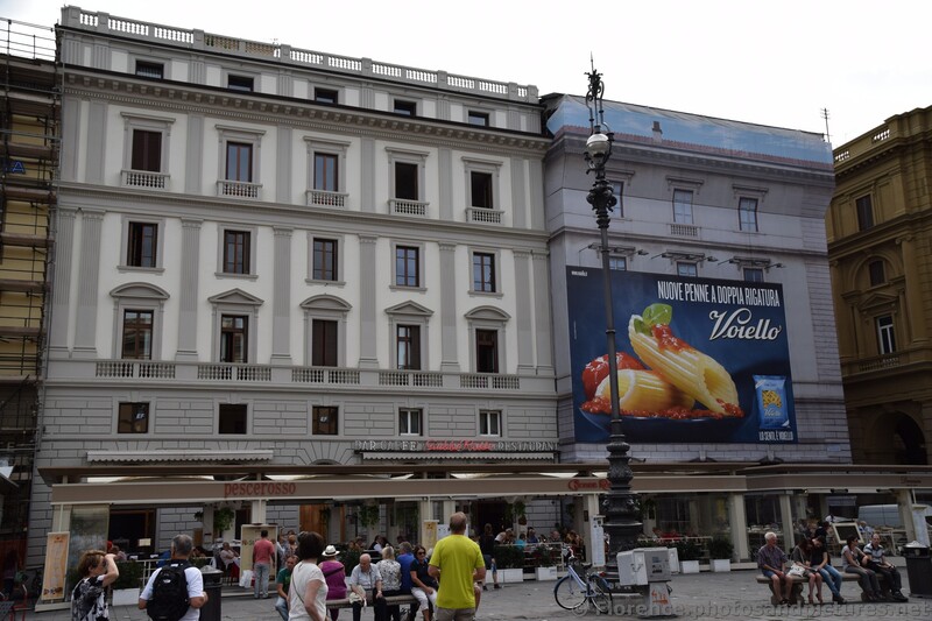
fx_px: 854
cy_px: 310
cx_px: 466
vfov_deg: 40.0
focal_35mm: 33
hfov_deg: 57.2
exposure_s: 1/320
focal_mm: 22
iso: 200
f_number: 9
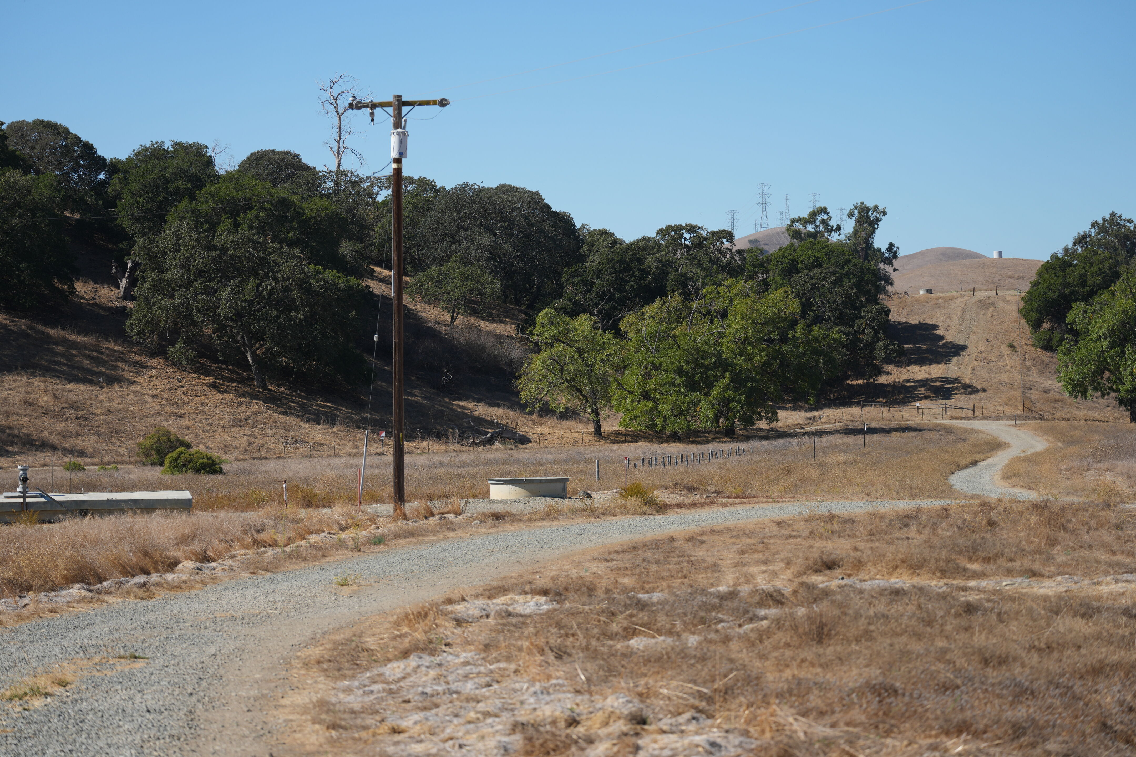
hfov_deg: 20.4
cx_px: 568
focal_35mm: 100
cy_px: 378
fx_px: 3155
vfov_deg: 13.7
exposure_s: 1/1250
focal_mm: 100
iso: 200
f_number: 4.5
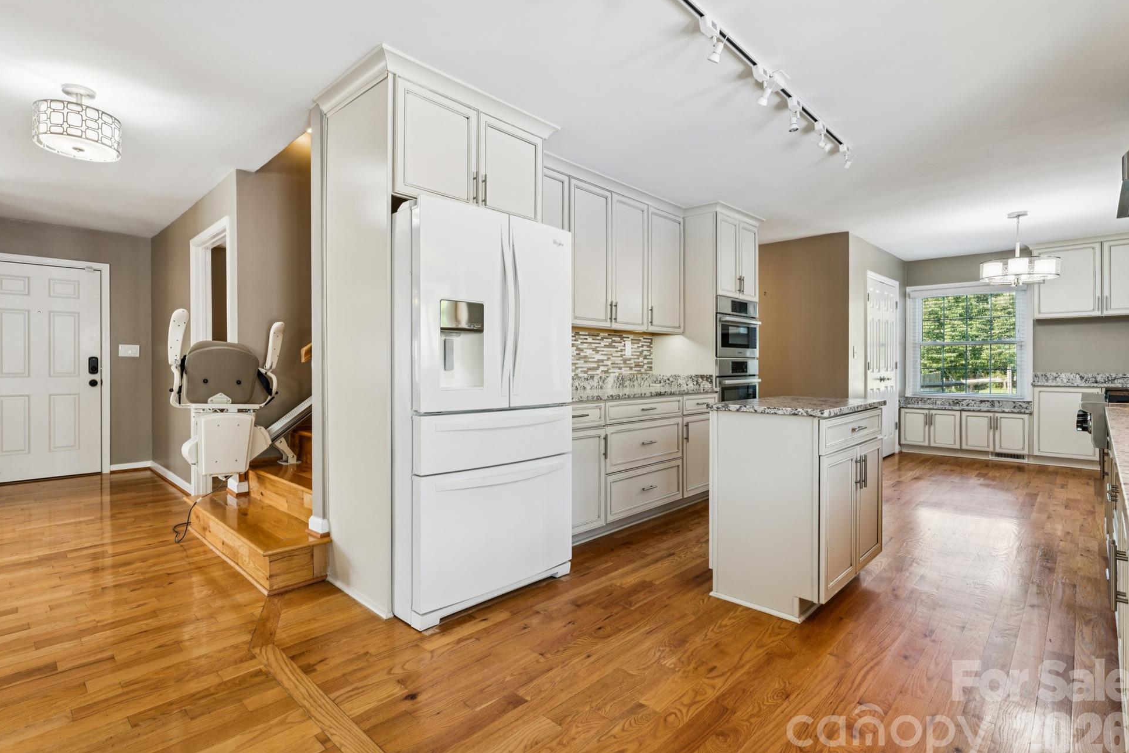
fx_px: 546
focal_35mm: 17
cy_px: 375
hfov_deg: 91.8
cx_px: 539
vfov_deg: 69.1
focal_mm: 16.4
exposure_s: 1/4
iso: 200
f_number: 13
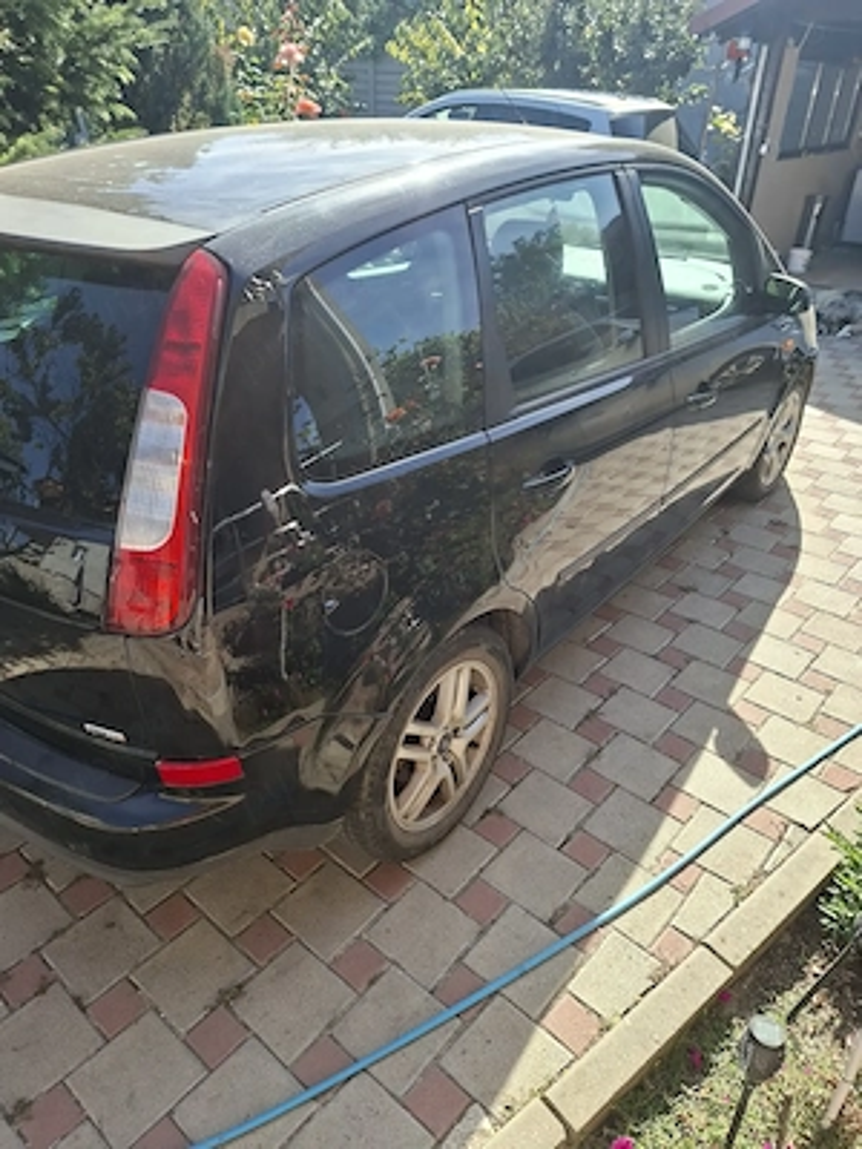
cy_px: 574
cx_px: 431
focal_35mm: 23
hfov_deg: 58.9
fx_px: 764
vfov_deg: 73.9
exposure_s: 1/794
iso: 50
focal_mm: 5.54
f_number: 1.8
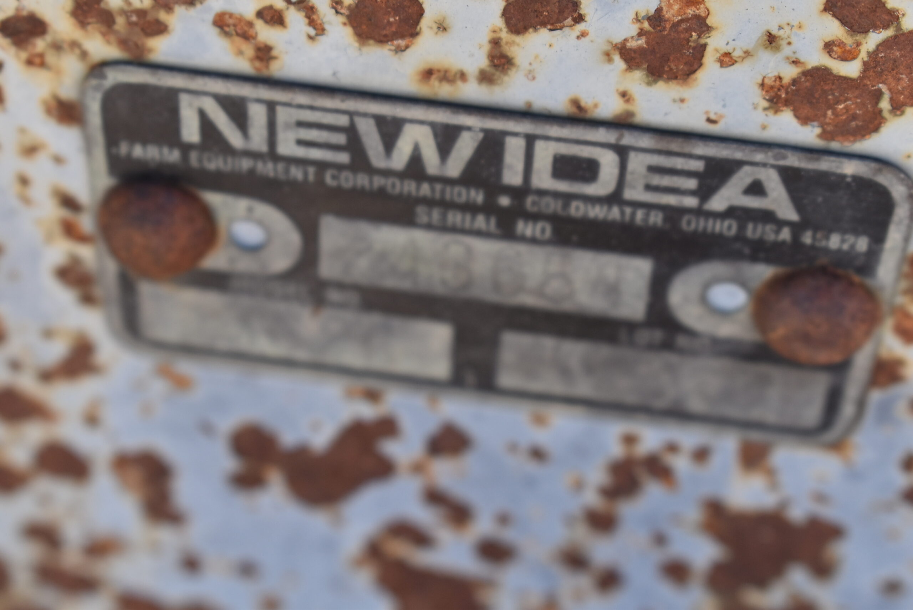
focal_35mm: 82
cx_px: 456
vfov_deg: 16.6
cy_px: 305
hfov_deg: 24.6
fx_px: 2094
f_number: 7.1
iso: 400
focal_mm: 55
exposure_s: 1/200
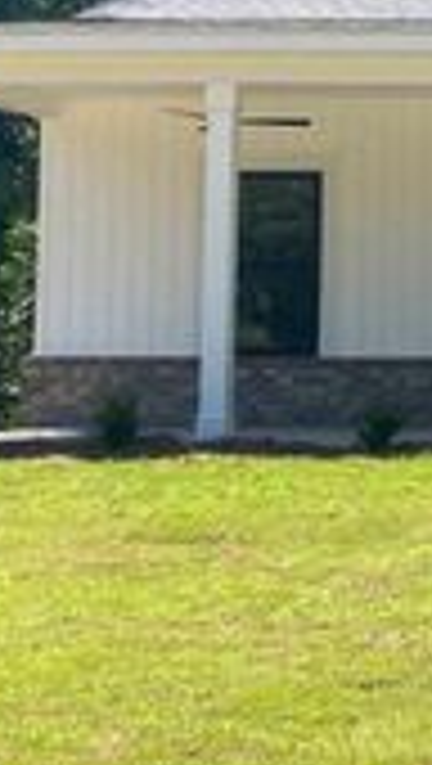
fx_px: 1685
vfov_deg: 25.2
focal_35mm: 83
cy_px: 162
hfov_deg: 12.5
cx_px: 914
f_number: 1.8
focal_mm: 4.25
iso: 32
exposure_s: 1/1565
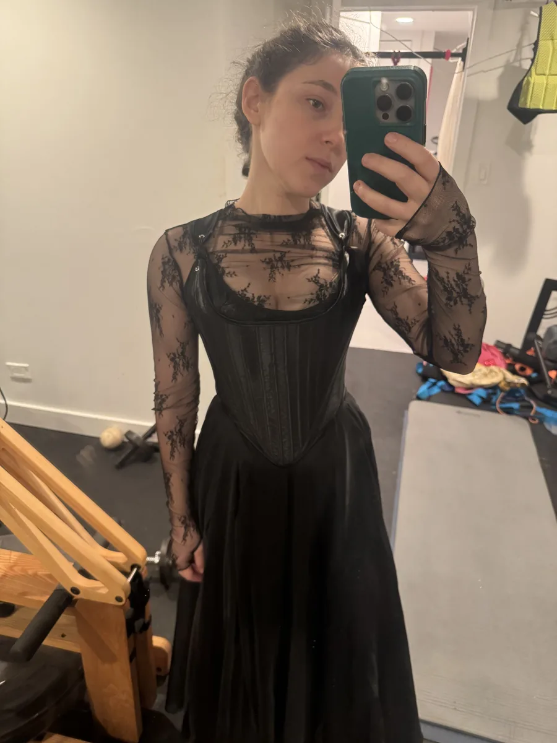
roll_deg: -1.5
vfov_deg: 71.6
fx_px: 515
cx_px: 278
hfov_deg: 56.8
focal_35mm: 24
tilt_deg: -26.4
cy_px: 372
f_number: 1.78
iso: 640
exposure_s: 1/60
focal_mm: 6.76
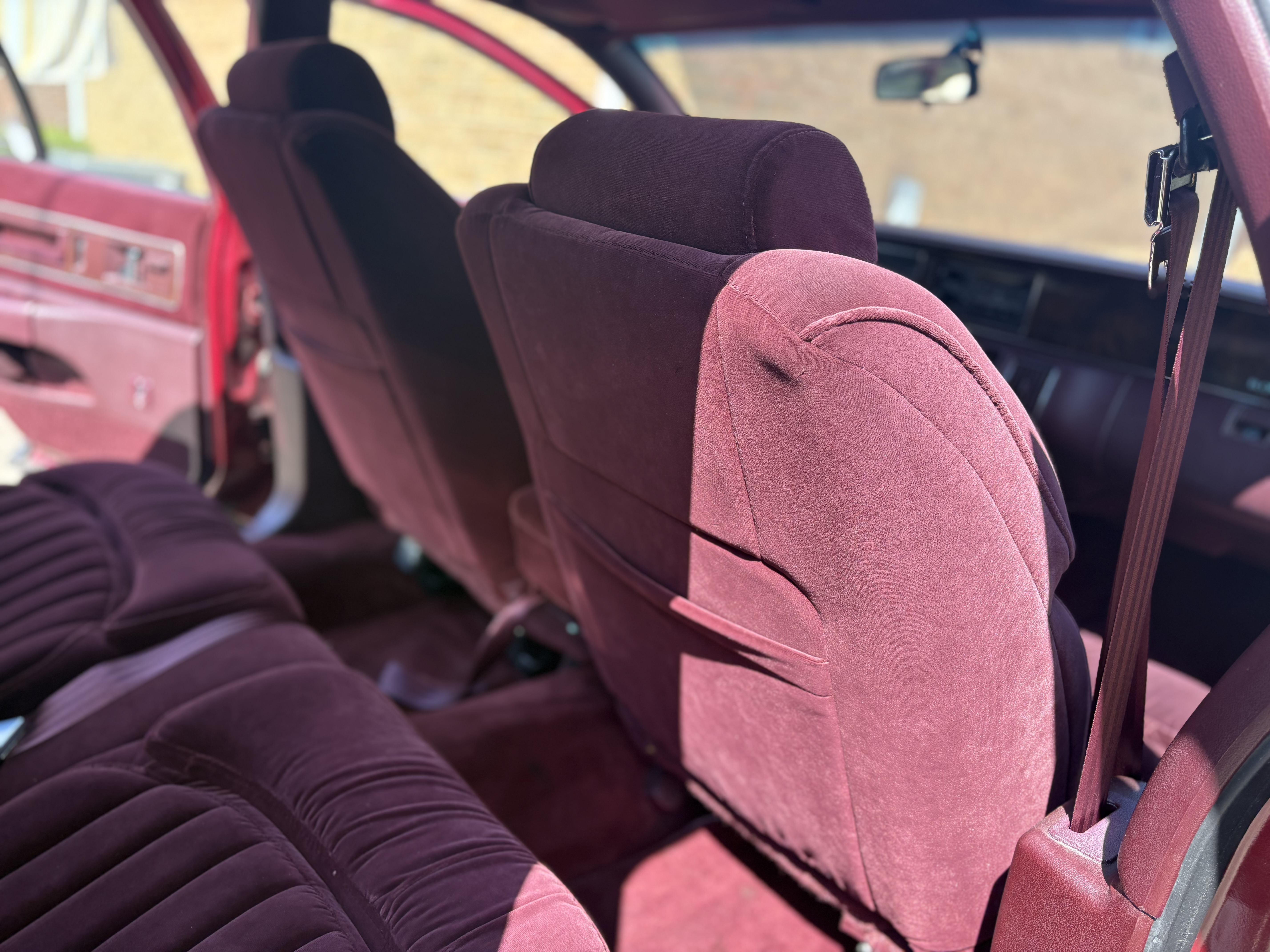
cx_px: 635
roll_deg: -5.0
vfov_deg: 53.1
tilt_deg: -18.6
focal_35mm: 26
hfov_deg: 67.3
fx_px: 954
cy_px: 476
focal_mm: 5.96
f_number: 1.6
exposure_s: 1/331
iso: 64
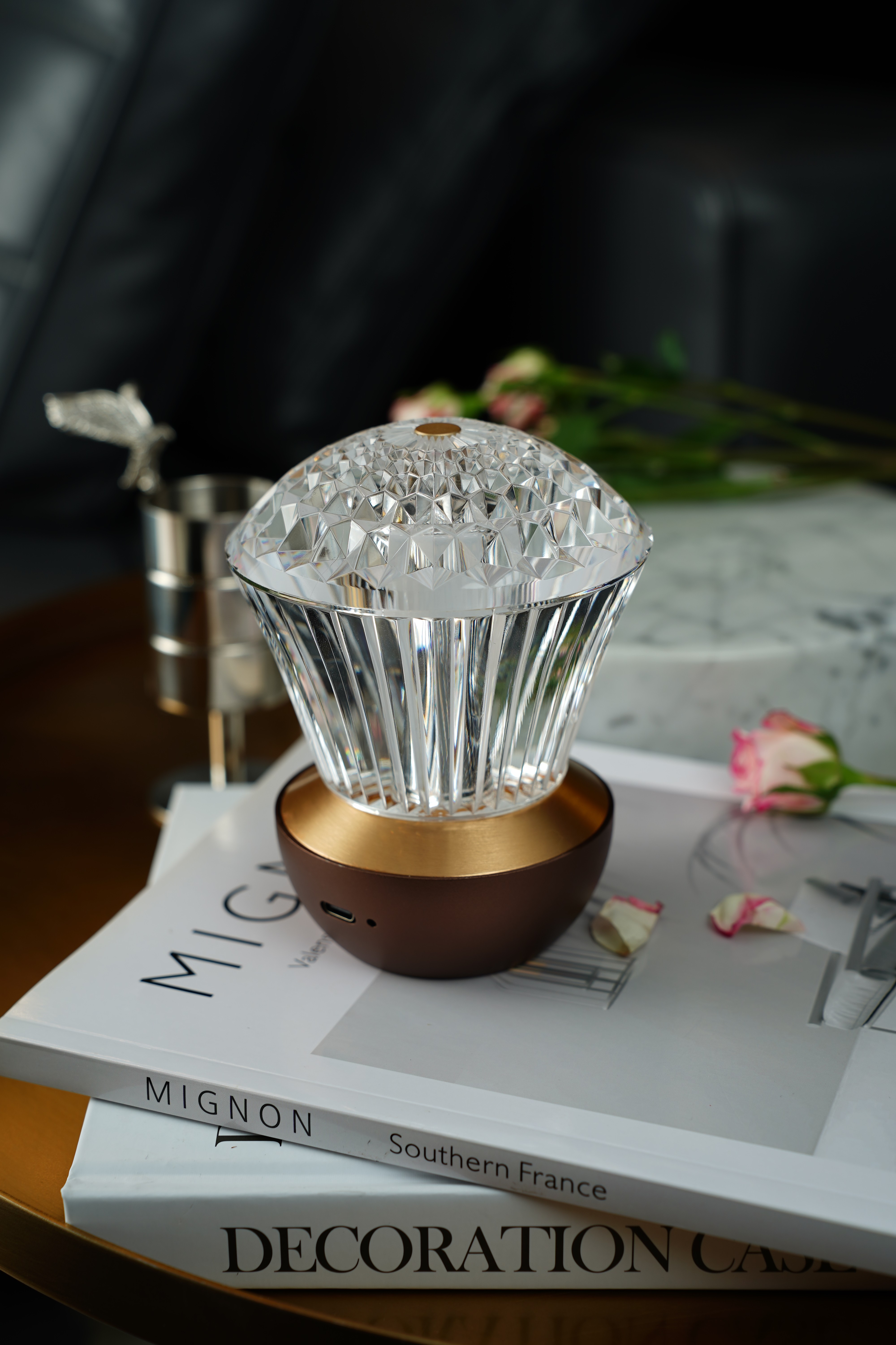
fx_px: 2053
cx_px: 448
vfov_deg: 36.2
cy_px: 672
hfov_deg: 24.6
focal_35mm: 55
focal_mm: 55
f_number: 5.6
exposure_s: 1/50
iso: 50
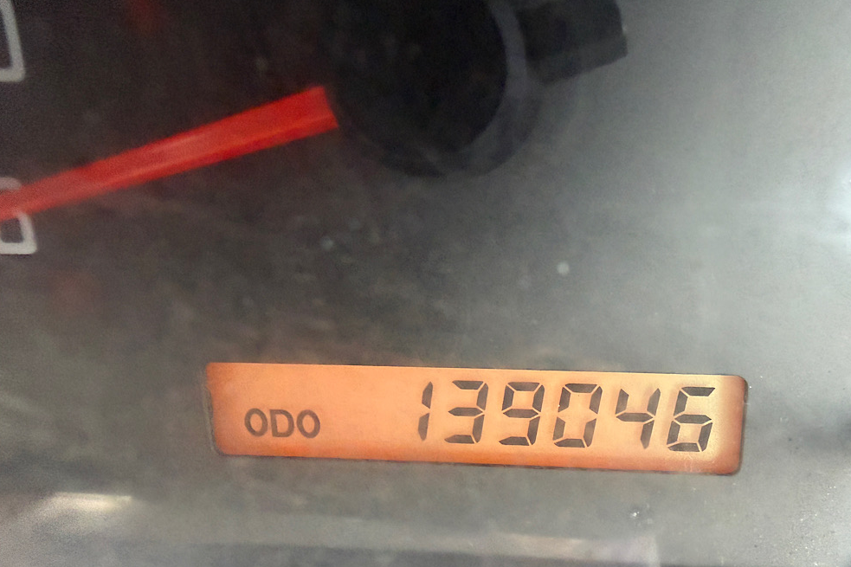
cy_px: 321
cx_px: 441
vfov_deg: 49.4
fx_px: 614
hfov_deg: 69.4
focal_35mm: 26
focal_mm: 2.22
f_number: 2.2
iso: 400
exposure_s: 1/48
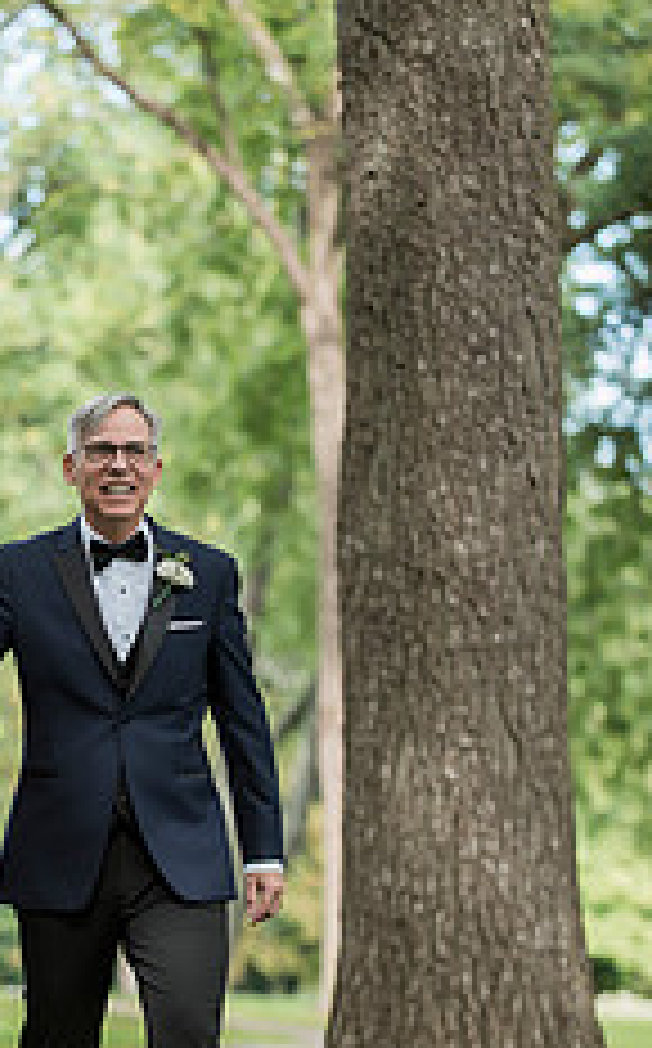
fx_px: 5903
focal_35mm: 207
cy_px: 639
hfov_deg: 6.3
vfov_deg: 10.1
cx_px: 18
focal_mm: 105
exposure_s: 1/640
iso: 400
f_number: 2.8
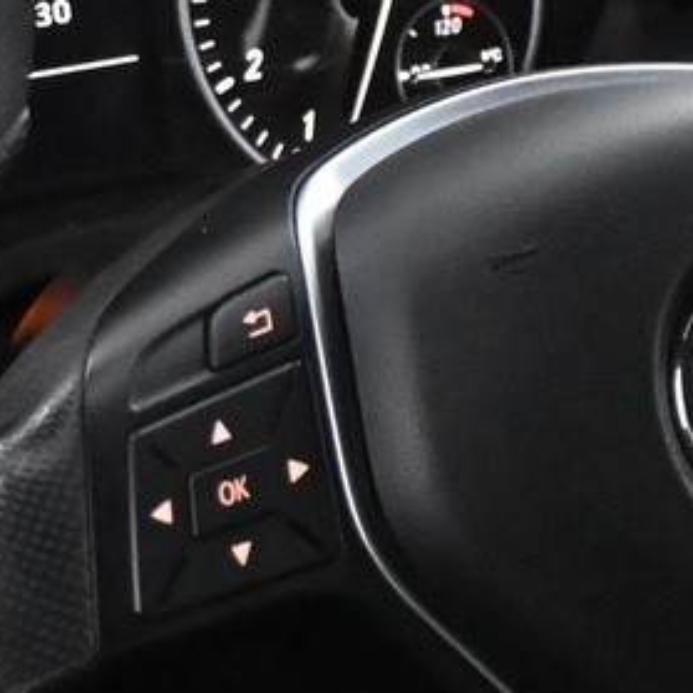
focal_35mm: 167
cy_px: 303
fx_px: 3776
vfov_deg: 10.5
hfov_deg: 10.5
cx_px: 564
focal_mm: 22.5
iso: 8000
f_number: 4
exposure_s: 1/60
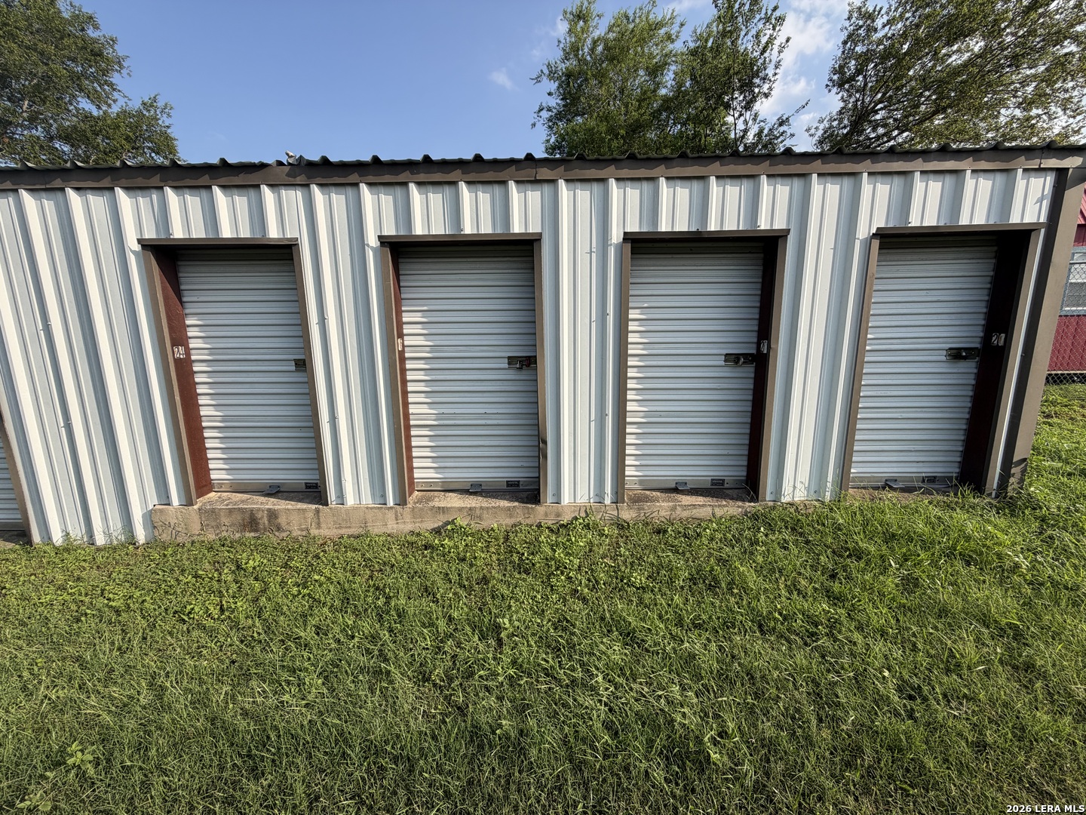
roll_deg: +1.4
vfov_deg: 85.7
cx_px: 543
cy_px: 408
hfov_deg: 102.1
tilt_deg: -11.9
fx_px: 439
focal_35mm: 14
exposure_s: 1/770
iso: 25
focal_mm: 2.22
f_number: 2.2
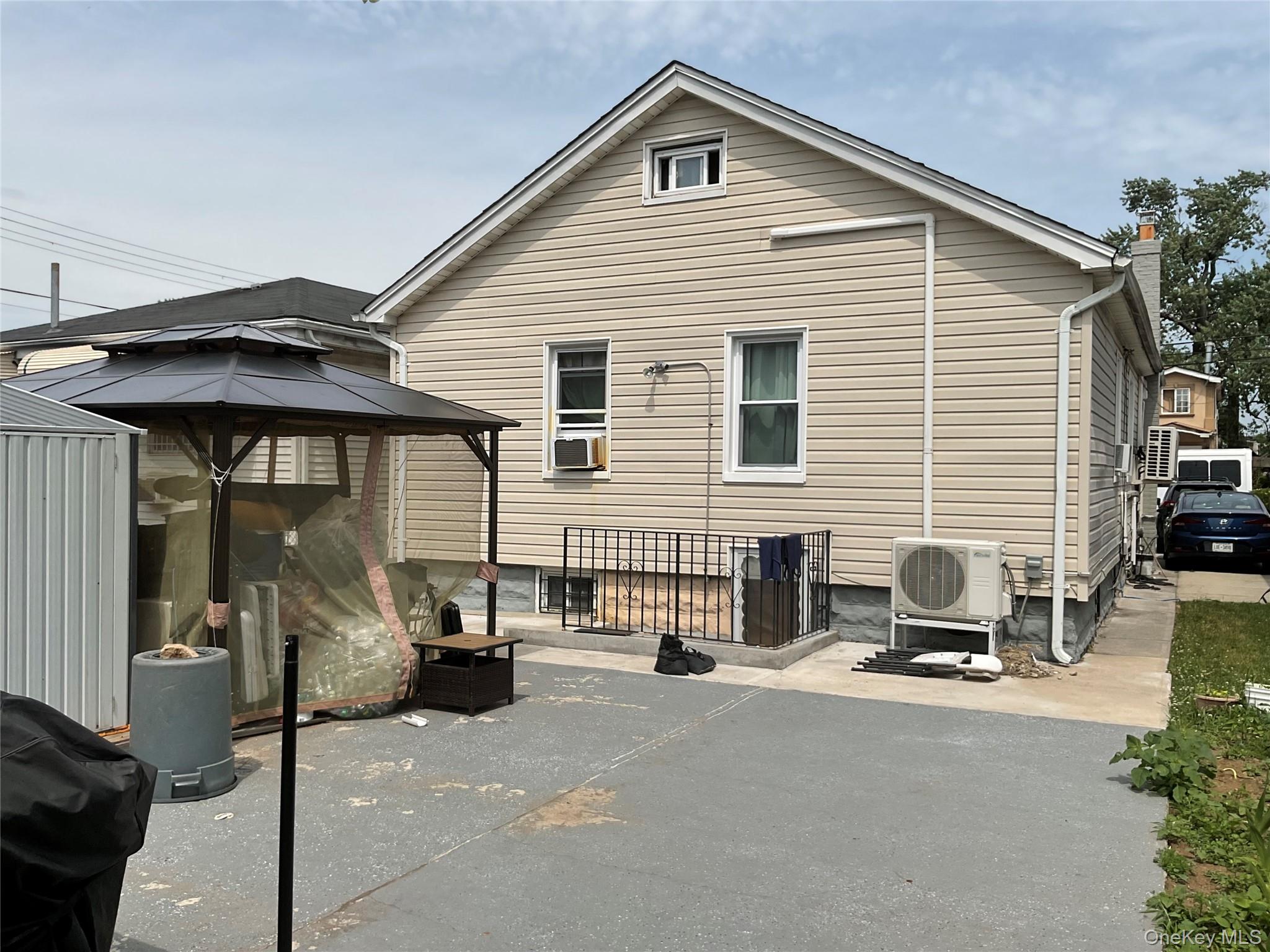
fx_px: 1064
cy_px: 476
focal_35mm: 29
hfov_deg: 61.7
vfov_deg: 48.2
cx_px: 635
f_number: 1.8
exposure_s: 1/2959
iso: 16
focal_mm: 3
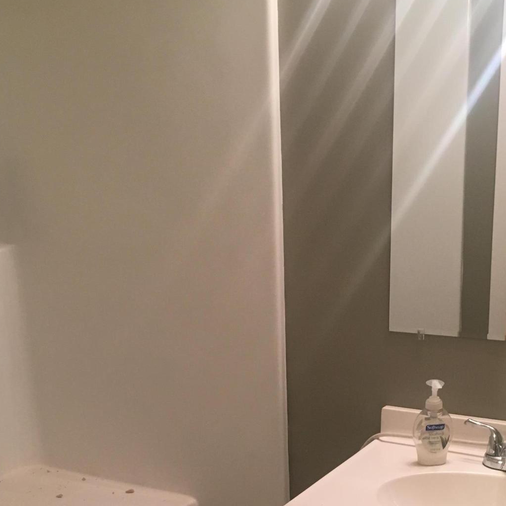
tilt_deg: -18.9
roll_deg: +2.2
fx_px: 827
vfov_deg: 32.6
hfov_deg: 34.0
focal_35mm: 50
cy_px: 439
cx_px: 292
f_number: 2.2
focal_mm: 4.15
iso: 100
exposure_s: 1/30
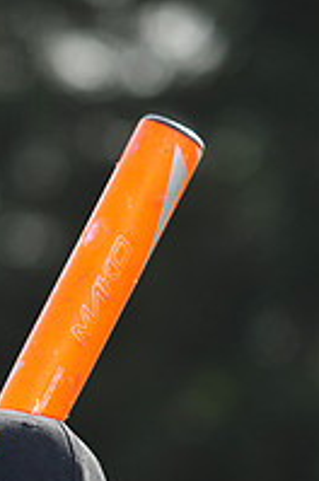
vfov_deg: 4.0
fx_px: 6802
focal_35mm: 510
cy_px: 657
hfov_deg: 2.7
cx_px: -12
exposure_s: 1/1600
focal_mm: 175
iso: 400
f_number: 4.5
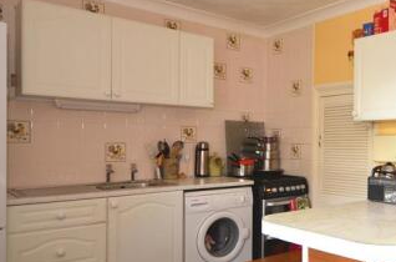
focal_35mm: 34
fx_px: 373
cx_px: 335
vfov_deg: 38.6
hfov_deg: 51.2
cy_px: 140
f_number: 5
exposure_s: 1/1.6
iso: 200
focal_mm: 11
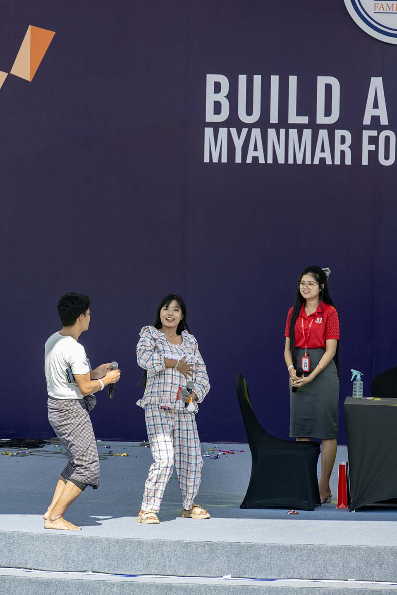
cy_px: 298
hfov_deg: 3.4
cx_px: 198
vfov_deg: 5.2
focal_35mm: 400
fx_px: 6616
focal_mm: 400
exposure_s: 1/500
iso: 640
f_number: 8
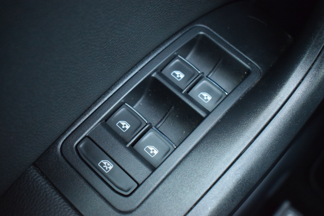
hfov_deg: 45.0
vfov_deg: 30.8
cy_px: 108
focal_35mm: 44
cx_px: 162
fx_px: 391
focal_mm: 29
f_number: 4.2
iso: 4500
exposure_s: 1/60
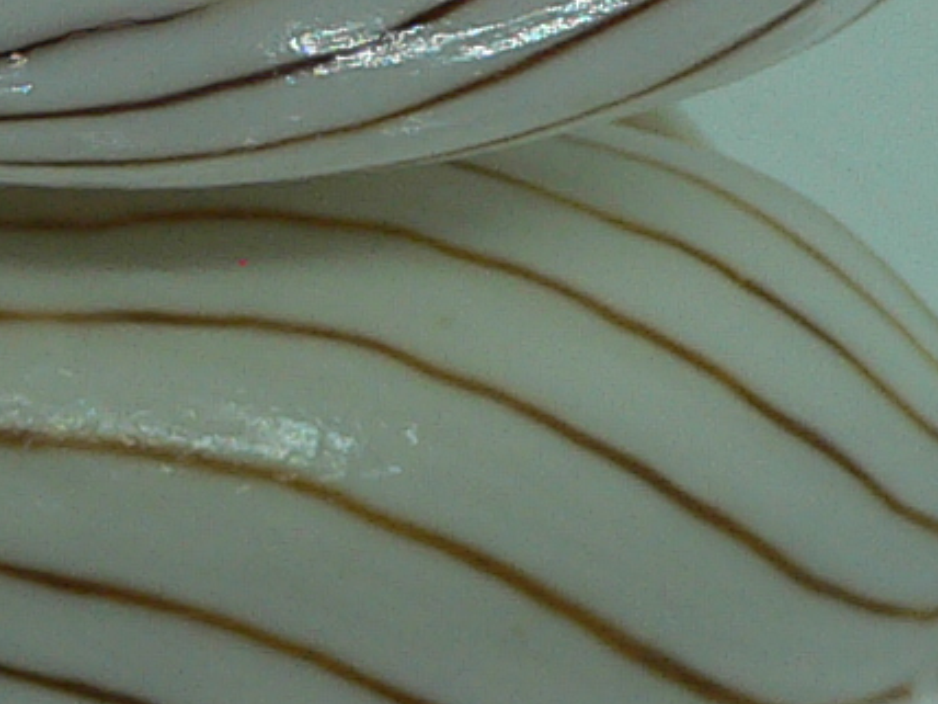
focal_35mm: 165
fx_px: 4471
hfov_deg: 11.8
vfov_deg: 8.9
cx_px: -4
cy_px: -64
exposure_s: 1/80
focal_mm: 4.6
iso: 80
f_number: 2.8
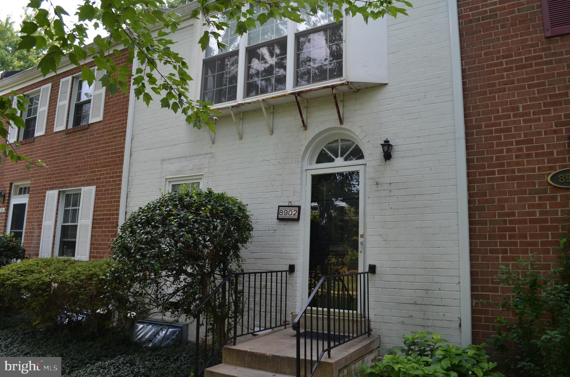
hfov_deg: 67.5
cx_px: 285
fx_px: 427
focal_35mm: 27
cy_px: 188
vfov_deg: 47.7
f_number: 5.6
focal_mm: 18
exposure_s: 1/125
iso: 200
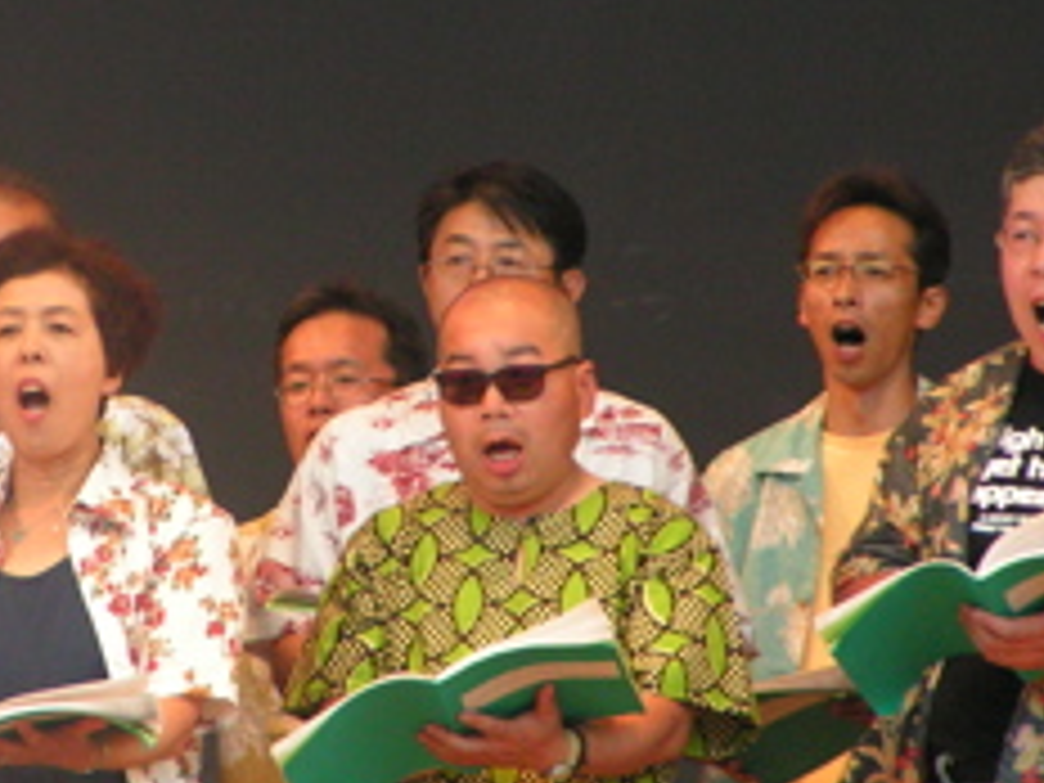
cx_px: 295
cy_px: 340
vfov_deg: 2.6
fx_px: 17191
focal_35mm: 570
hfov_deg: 3.5
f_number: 3.5
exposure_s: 1/200
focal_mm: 47.6
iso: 200
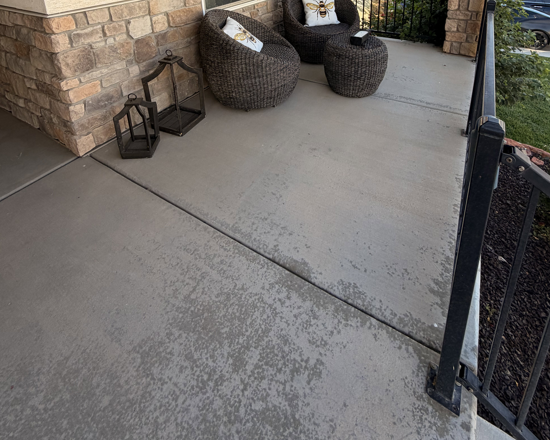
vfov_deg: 57.8
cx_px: 286
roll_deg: +0.5
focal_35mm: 20
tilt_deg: -18.5
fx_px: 326
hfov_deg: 80.3
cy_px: 40
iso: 50
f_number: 2.2
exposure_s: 1/224
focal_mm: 2.22
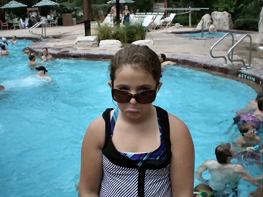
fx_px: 289
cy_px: 98
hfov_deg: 49.0
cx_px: 132
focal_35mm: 38
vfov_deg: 37.7
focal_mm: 6.3
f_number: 3.1
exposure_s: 1/250
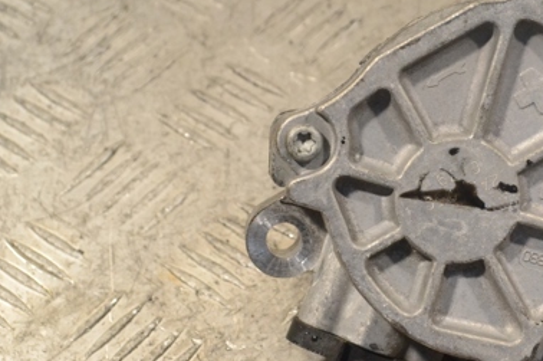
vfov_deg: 11.2
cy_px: 210
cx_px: 435
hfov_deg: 16.7
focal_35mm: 122
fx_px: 1838
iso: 3200
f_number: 9
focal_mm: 48
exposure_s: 1/320
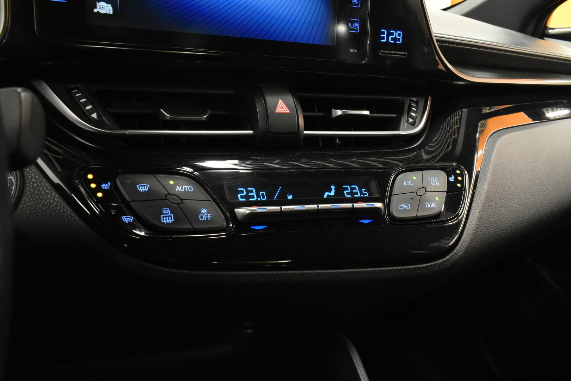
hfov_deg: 61.9
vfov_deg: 43.6
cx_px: 286
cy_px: 190
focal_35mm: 30
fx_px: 476
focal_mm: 20
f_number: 13
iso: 3200
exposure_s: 1/13
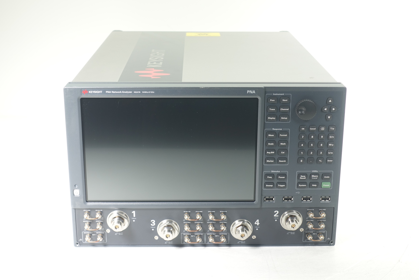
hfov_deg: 34.5
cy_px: 140
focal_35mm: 58
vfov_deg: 23.4
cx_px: 210
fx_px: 675
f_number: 2.8
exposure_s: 1/60
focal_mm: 21.19
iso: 125
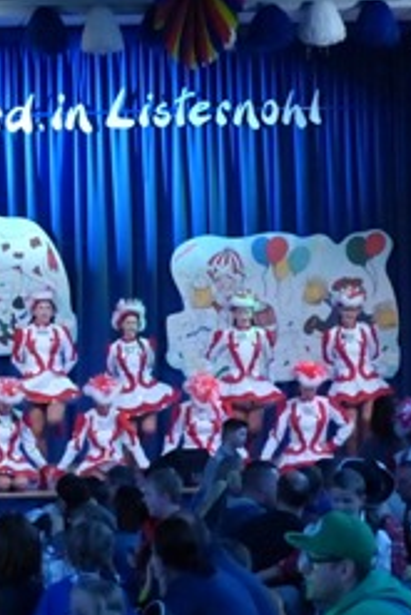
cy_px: 359
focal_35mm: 180
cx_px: -22
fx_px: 3078
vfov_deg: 11.4
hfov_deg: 7.6
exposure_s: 1/200
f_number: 4
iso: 1600
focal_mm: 19.6
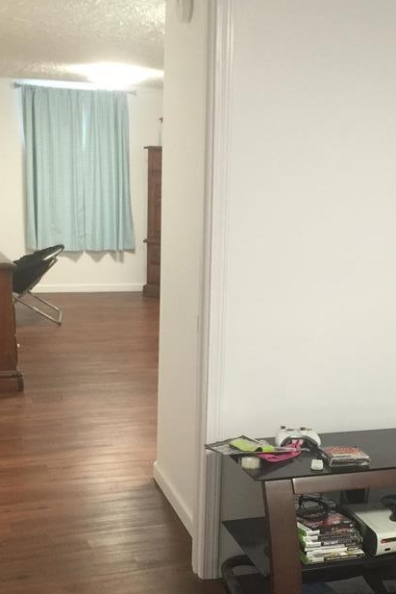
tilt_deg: -15.4
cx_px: 233
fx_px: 825
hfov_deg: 27.0
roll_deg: -3.1
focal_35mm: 50
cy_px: 413
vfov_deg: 39.0
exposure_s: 1/15
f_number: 2.2
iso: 100
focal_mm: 4.15
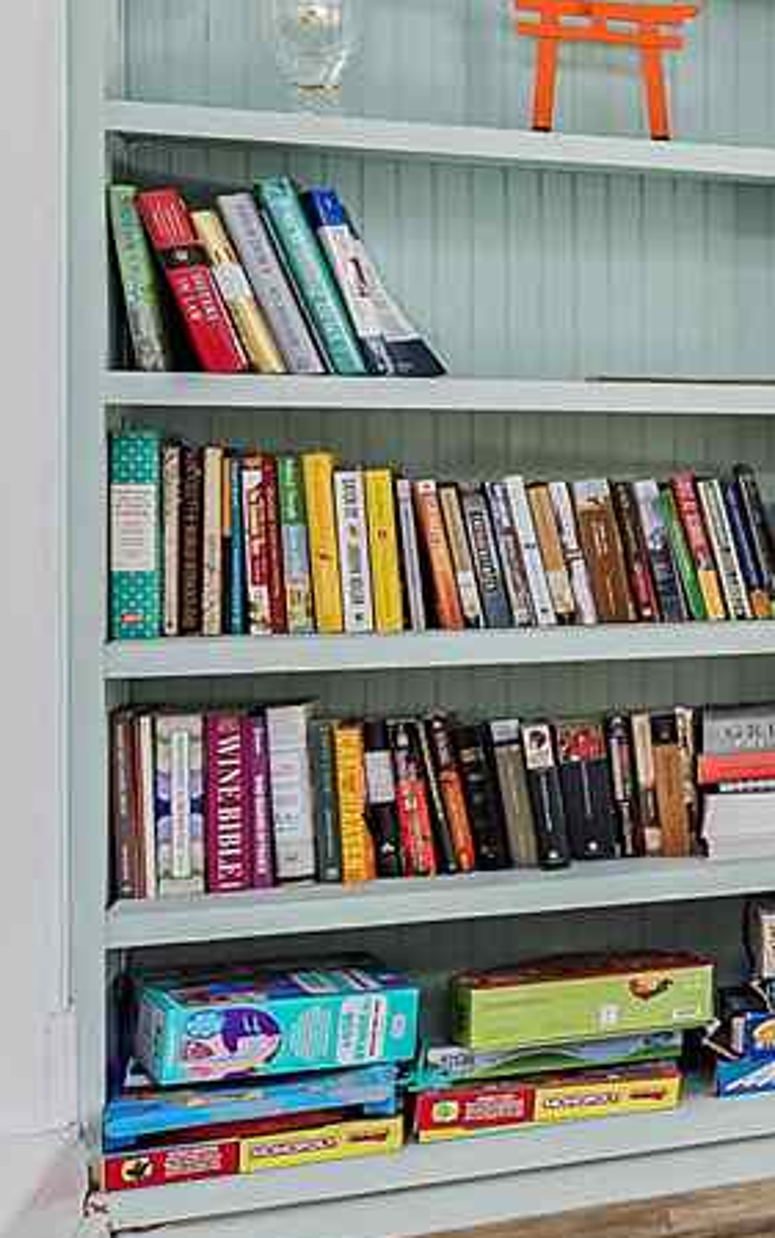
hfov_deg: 11.0
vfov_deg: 31.3
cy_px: 419
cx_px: 2416
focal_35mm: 65
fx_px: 2195
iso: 320
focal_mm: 14
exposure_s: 1/2.5
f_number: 8
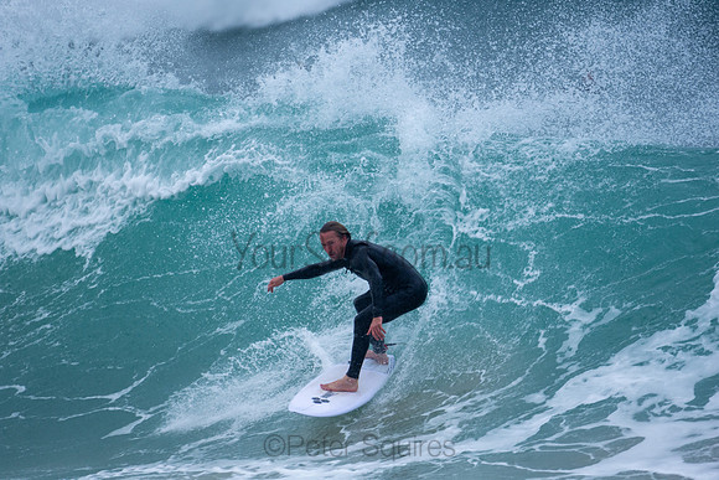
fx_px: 14383
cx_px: 360
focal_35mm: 720
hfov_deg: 2.9
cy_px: 240
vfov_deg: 1.9
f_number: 5.6
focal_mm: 480
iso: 220
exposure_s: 1/500
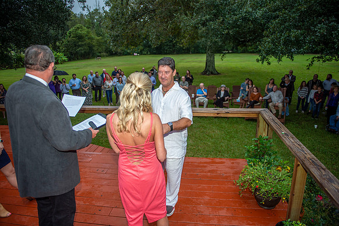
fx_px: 226
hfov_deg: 73.8
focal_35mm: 24
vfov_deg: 53.1
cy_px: 113
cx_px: 170
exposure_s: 1/250
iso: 800
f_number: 2.8
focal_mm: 24
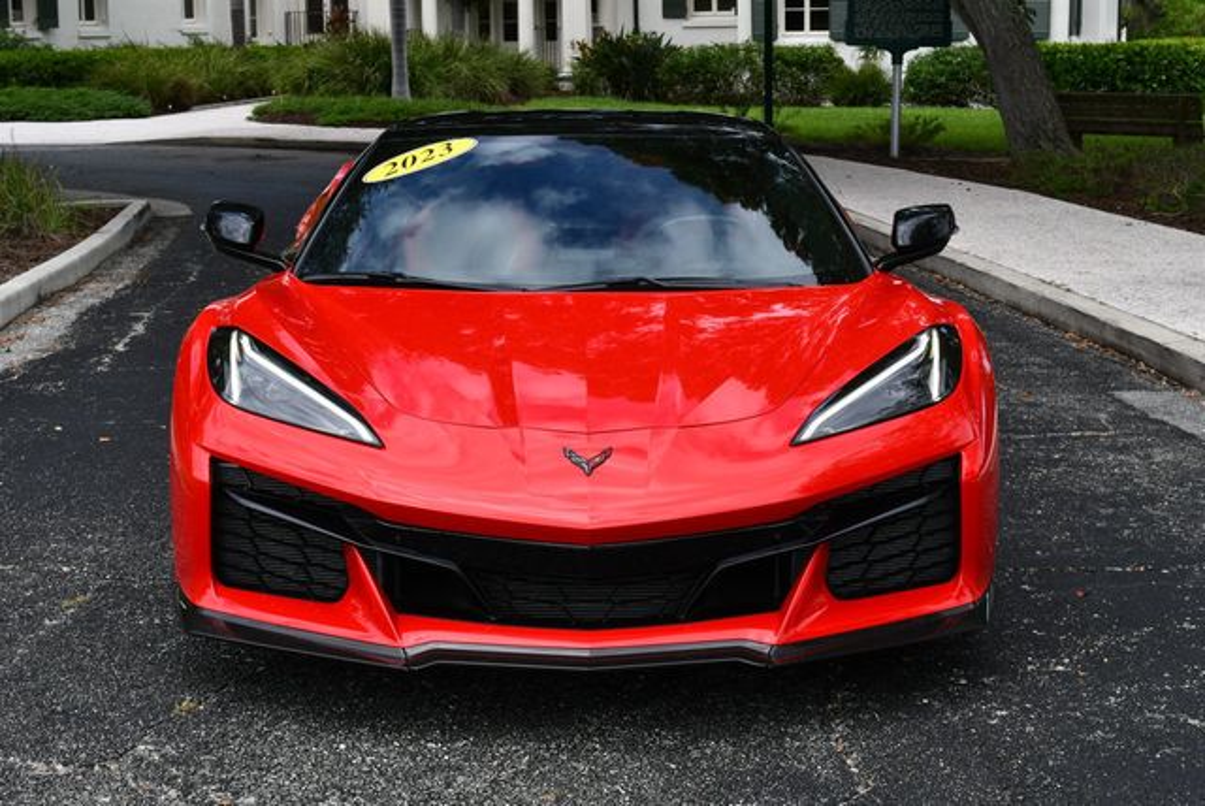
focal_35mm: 68
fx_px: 2278
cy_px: 403
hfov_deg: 29.6
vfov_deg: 20.1
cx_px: 602
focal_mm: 34
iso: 140
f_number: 8
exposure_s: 1/250
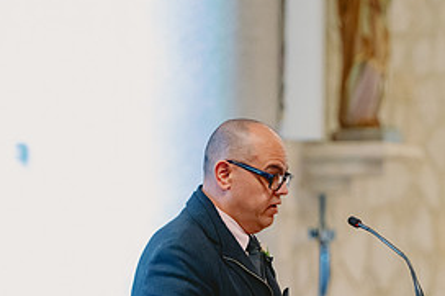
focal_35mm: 299
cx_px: 442
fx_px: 3694
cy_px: 292
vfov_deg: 4.6
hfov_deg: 6.9
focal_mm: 140
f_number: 2.8
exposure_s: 1/320
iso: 2500
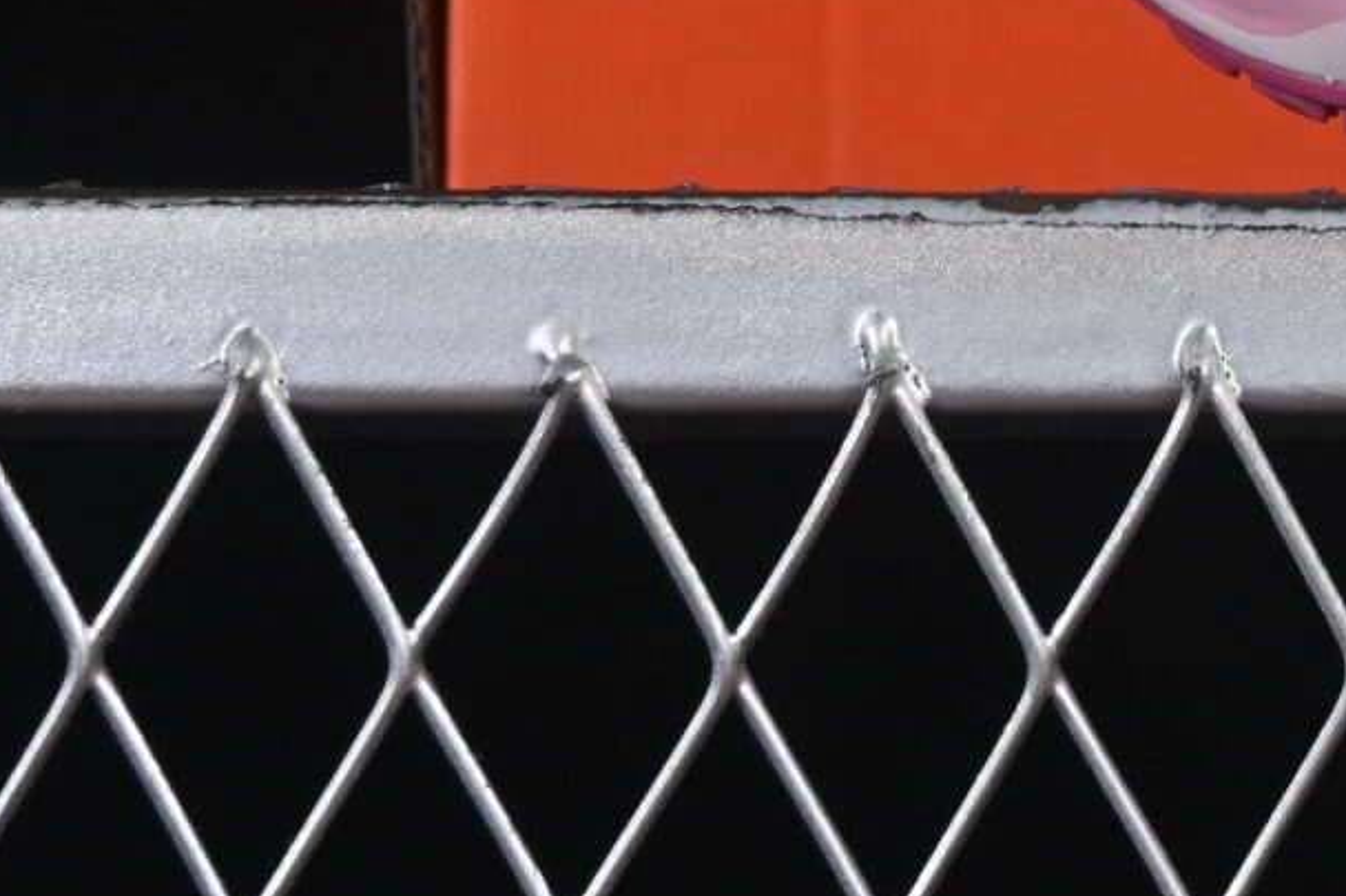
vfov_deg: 4.3
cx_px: 2384
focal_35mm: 316
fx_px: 11811
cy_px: -970
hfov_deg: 6.4
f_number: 8
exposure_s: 1/80
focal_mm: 50
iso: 160
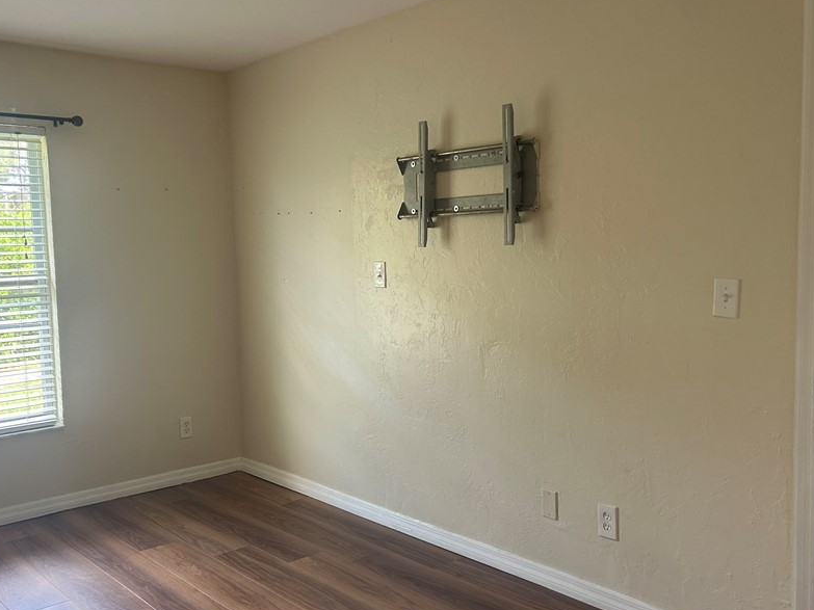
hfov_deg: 54.0
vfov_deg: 41.8
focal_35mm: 34
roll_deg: +1.7
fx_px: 799
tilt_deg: -3.4
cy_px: 325
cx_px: 402
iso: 125
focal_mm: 5.7
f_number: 1.5
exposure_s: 1/91
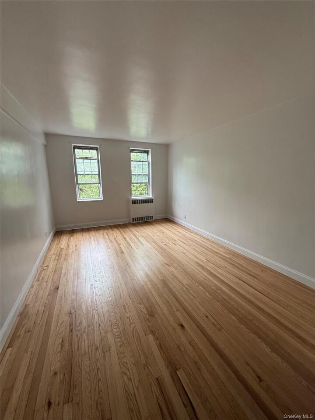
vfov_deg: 102.1
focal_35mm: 14
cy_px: 210
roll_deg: -1.2
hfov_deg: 85.7
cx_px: 158
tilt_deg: -6.0
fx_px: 170
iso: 125
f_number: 2.2
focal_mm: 2.22
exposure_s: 1/99
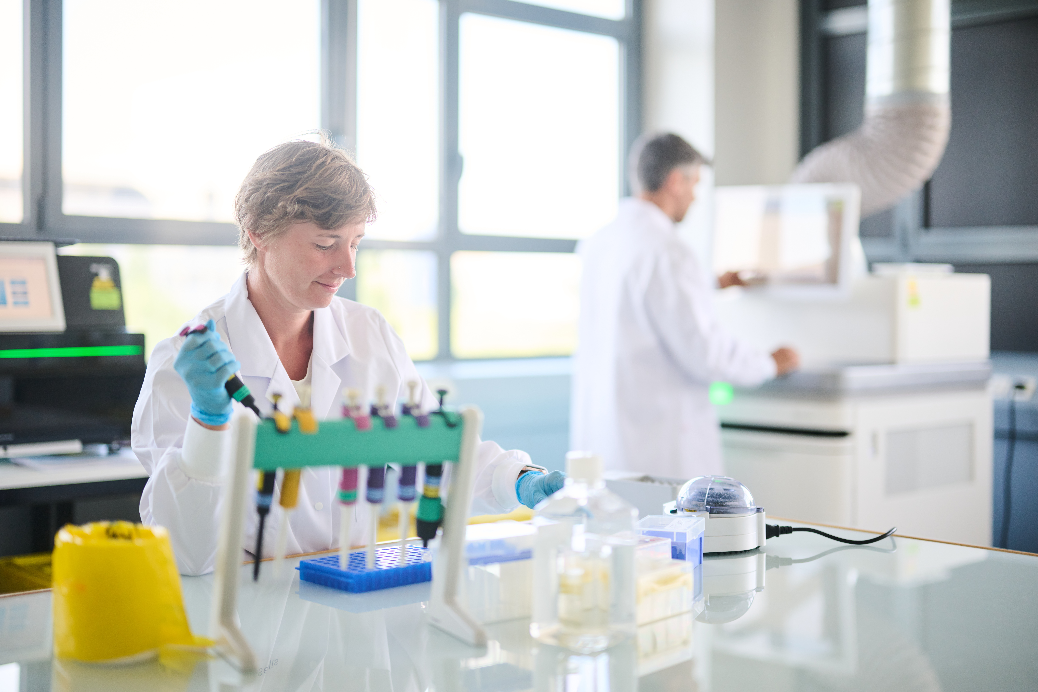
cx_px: 519
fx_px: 1442
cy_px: 346
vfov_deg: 27.0
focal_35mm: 50
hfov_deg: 39.6
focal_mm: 50
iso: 320
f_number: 1.3
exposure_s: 1/800
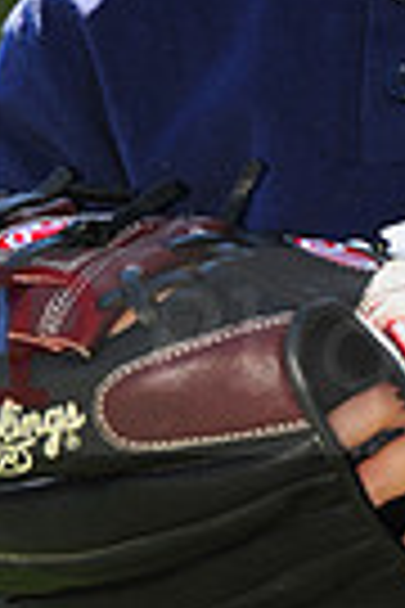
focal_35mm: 861
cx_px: 468
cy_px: 311
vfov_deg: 2.4
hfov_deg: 1.6
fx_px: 14528
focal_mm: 200
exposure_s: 1/500
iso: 200
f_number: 4
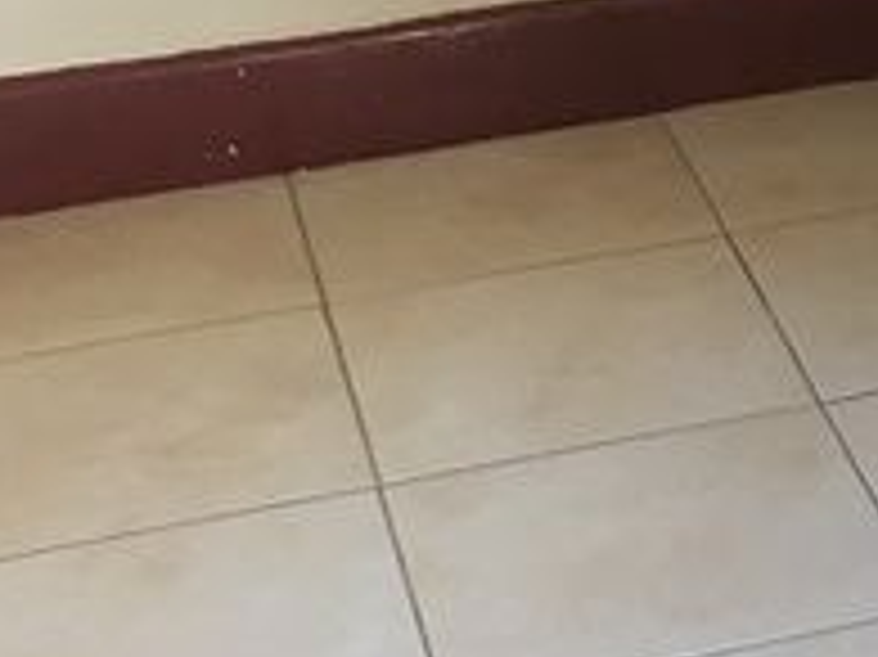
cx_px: 1193
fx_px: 3777
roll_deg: +3.1
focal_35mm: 149
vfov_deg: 9.8
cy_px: -162
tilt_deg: -18.4
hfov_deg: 12.8
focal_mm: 4.15
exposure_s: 1/33
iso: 100
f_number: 2.2
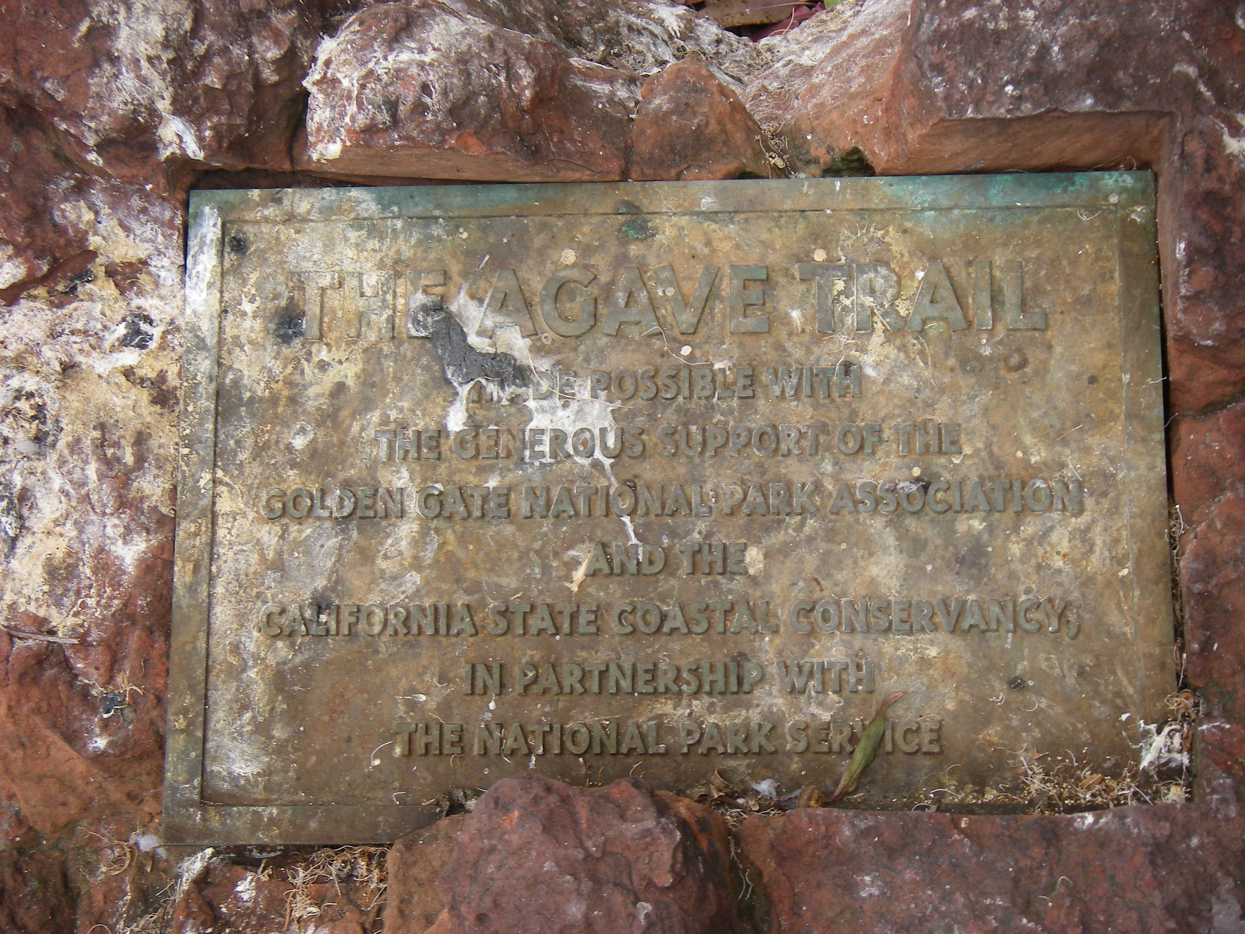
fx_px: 2266
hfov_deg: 30.7
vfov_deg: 23.3
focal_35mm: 63
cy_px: 467
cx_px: 622
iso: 80
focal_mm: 10.5
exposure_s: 1/60
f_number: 3.7
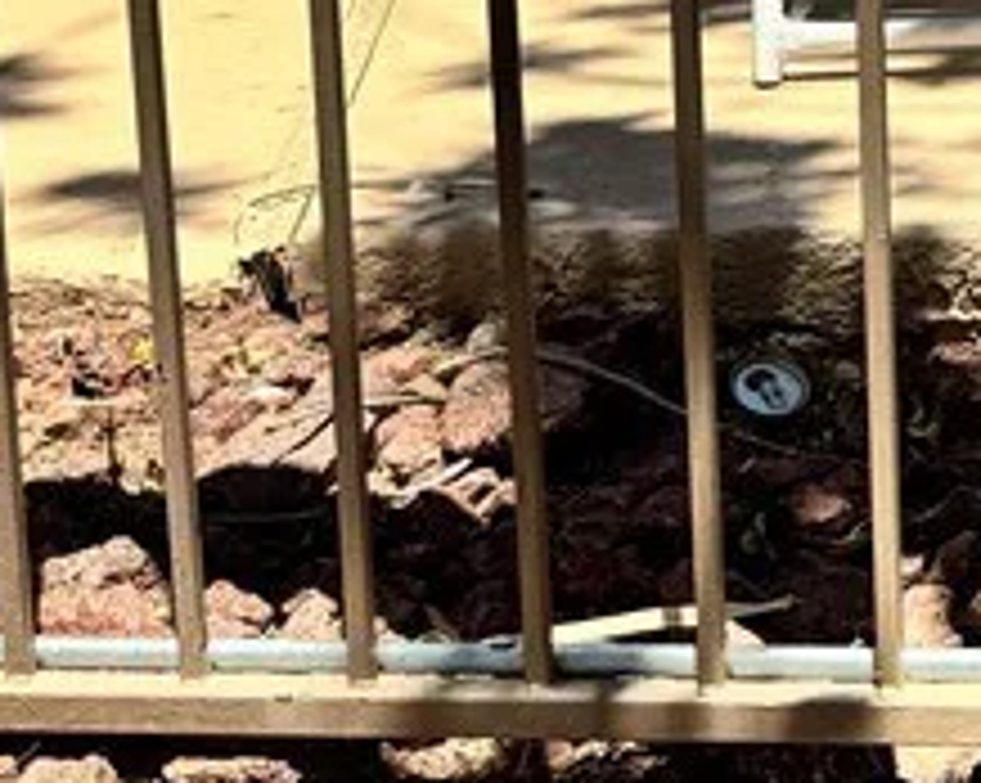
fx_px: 3191
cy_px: -540
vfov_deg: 12.9
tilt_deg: -5.3
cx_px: 1701
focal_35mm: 110
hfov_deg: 15.3
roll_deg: -0.4
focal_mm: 6.76
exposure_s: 1/3802
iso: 80
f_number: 1.78
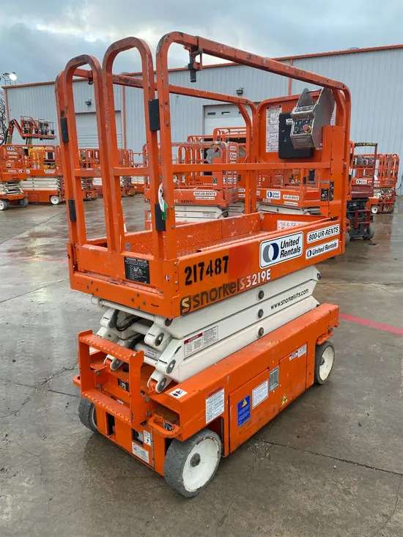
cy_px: 268
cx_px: 202
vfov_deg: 67.3
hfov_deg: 53.1
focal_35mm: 26
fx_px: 403
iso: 32
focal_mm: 4.25
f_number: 1.8
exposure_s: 1/142
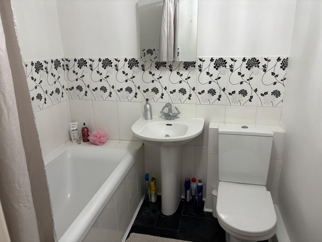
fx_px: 242
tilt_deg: -18.1
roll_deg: +1.3
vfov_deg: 53.1
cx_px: 161
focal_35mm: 26
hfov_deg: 67.3
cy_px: 121
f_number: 1.6
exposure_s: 1/50
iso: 250
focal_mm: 5.96
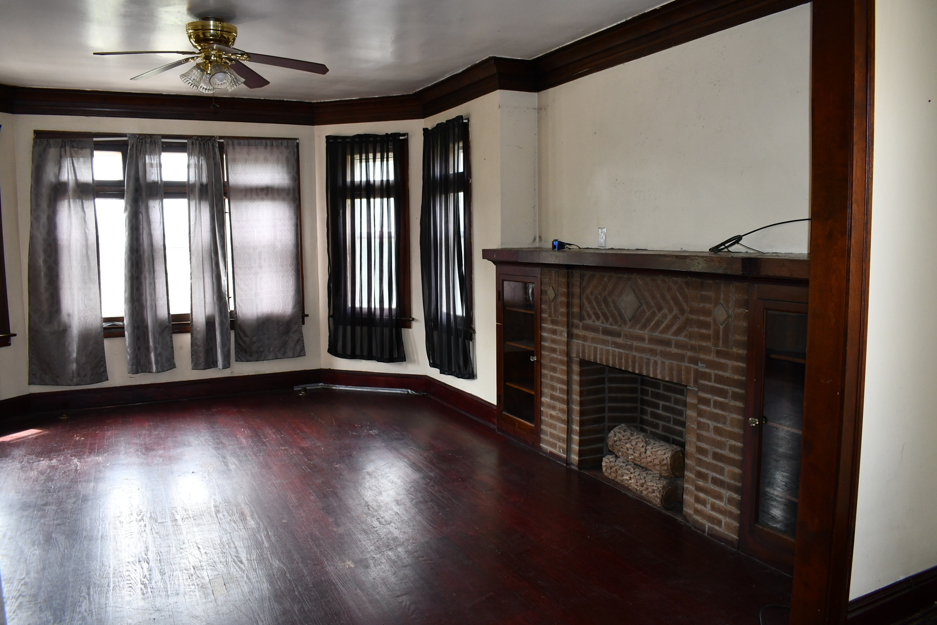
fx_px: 703
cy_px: 312
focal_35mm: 27
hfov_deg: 67.4
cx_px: 468
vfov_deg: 47.9
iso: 800
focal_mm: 18
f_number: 5
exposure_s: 1/100
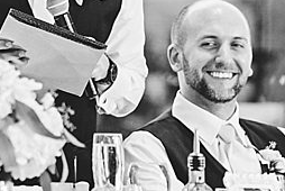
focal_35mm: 499
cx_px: -67
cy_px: -30
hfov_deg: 4.1
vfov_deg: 2.8
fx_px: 3955
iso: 500
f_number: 2.8
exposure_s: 1/125
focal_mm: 135
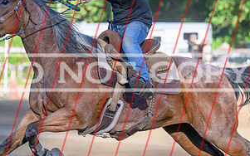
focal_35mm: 270
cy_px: 67
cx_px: 109
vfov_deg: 4.9
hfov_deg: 7.8
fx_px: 1839
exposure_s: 1/2500
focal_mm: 115
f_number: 2.8
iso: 250
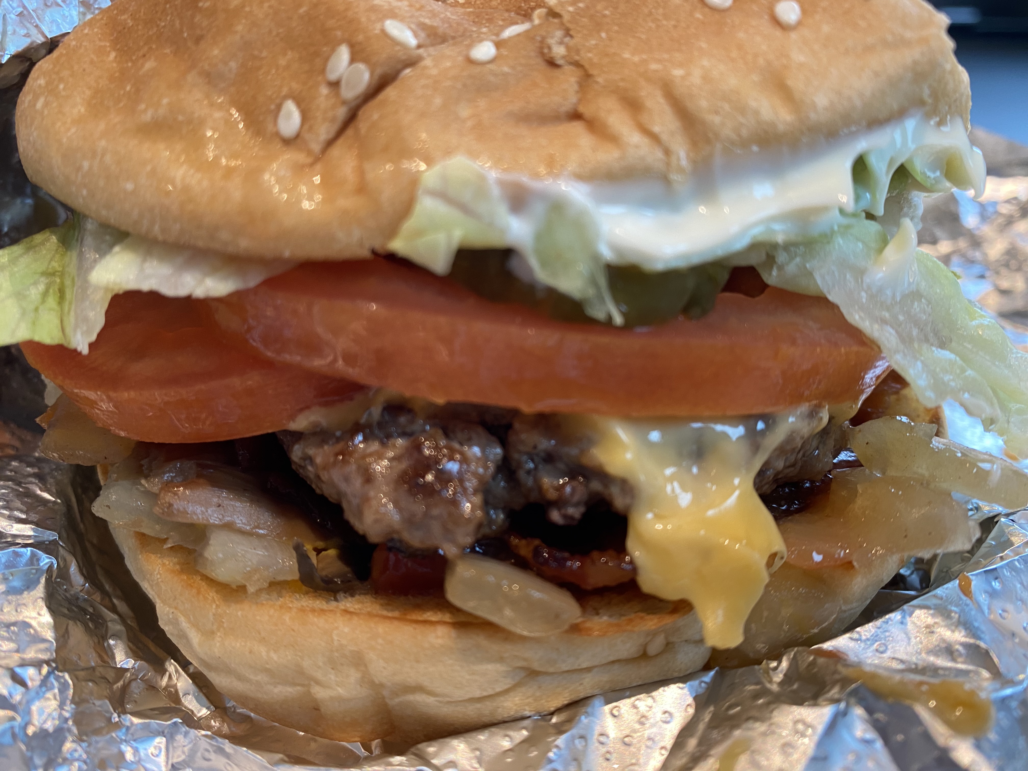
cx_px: 514
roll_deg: -1.1
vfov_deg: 54.9
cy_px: 386
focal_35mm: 25
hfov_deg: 69.4
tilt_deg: -26.9
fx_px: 742
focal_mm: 4.25
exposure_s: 1/50
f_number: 1.8
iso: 80
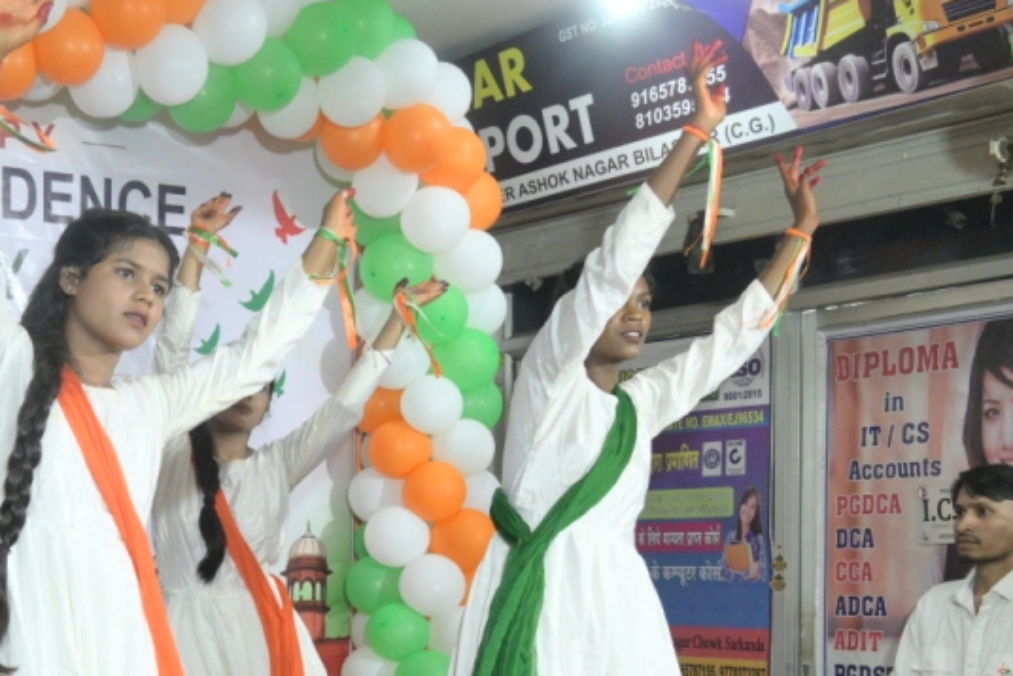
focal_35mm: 64
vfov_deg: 20.6
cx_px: 159
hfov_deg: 30.2
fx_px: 1814
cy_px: 639
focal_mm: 22.5
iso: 3200
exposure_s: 1/400
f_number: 5
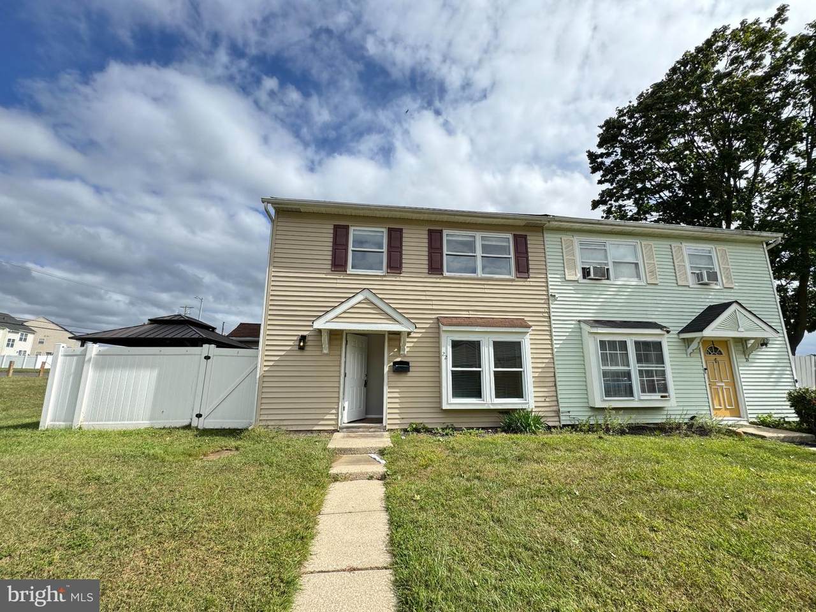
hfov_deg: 102.1
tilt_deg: +11.2
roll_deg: -0.8
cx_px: 408
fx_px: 330
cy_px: 306
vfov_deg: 85.7
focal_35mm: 14
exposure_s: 1/968
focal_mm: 2.22
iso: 50
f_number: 2.2
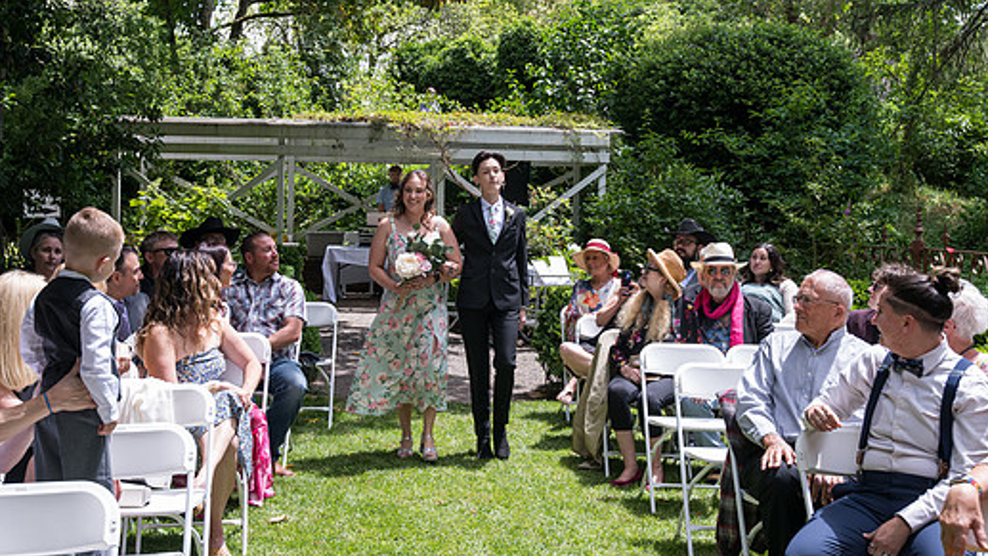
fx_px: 1231
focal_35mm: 47
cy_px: 207
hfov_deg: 43.7
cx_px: 455
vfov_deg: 25.4
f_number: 6.3
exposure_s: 1/320
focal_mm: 40
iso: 400
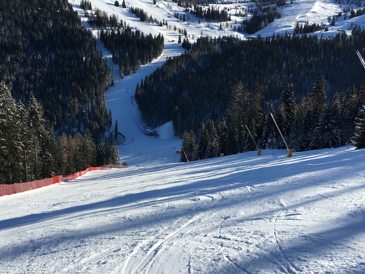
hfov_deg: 46.8
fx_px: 422
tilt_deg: -16.1
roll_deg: -2.9
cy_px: 139
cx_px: 179
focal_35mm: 40
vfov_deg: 36.0
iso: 25
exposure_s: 1/1637
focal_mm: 4.15
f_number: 2.2
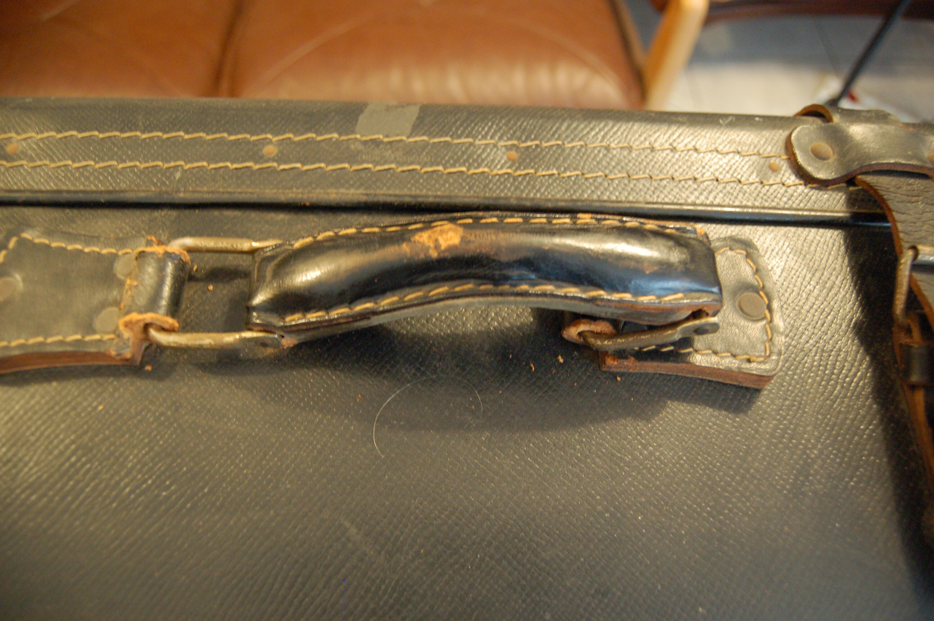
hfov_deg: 67.4
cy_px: 310
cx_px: 467
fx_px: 700
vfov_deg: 47.8
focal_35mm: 27
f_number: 3.5
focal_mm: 18
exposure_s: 1/15
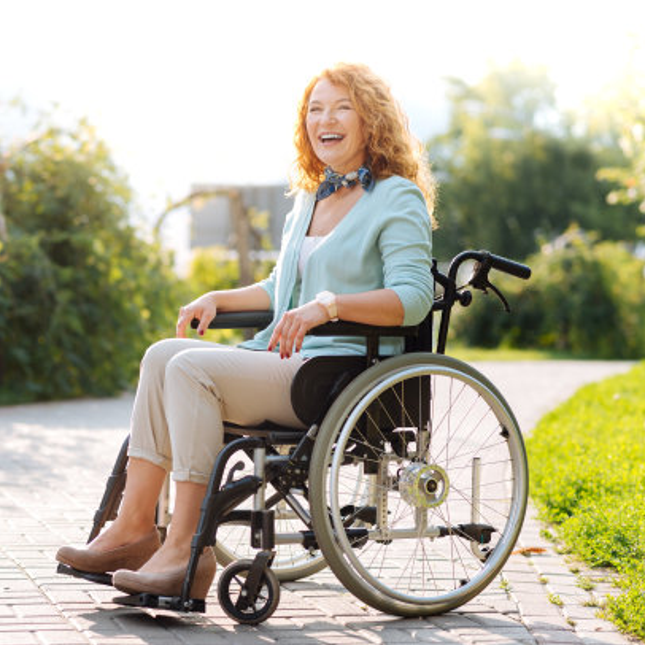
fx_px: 2298
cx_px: 181
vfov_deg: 16.0
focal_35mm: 109
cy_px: 323
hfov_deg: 15.9
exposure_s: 1/200
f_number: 2.8
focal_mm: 85
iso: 100
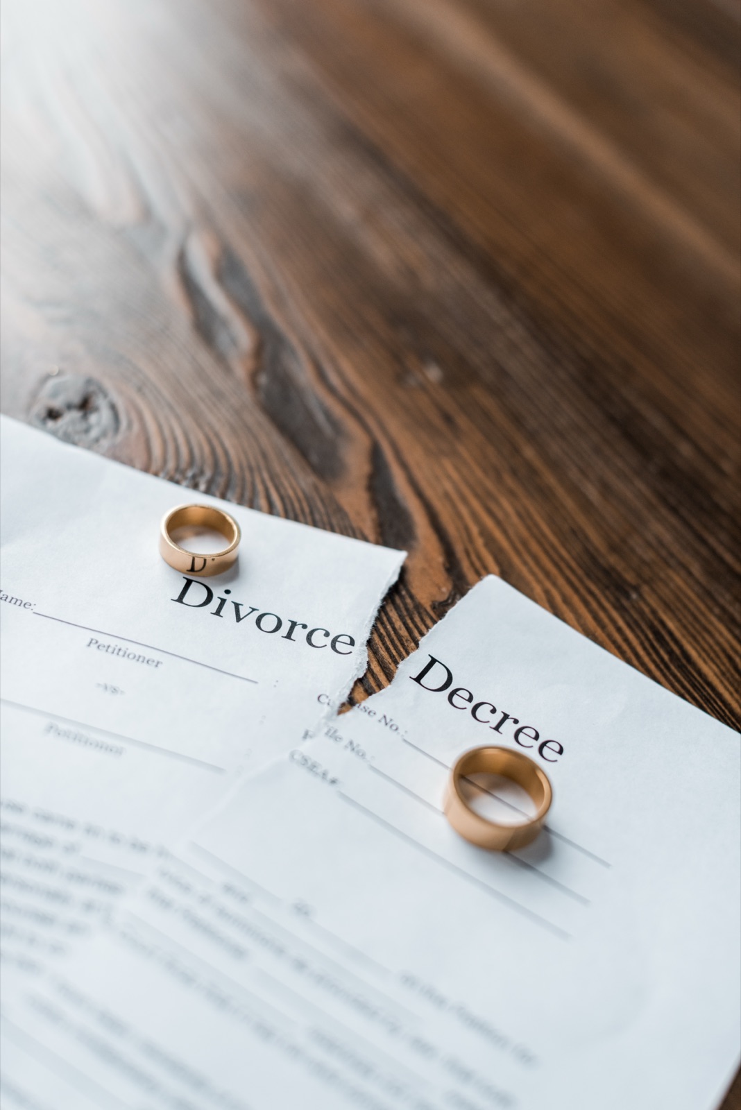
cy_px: 555
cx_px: 370
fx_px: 1542
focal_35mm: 50
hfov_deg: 27.0
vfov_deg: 39.6
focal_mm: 50
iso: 320
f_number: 2.8
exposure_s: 1/200
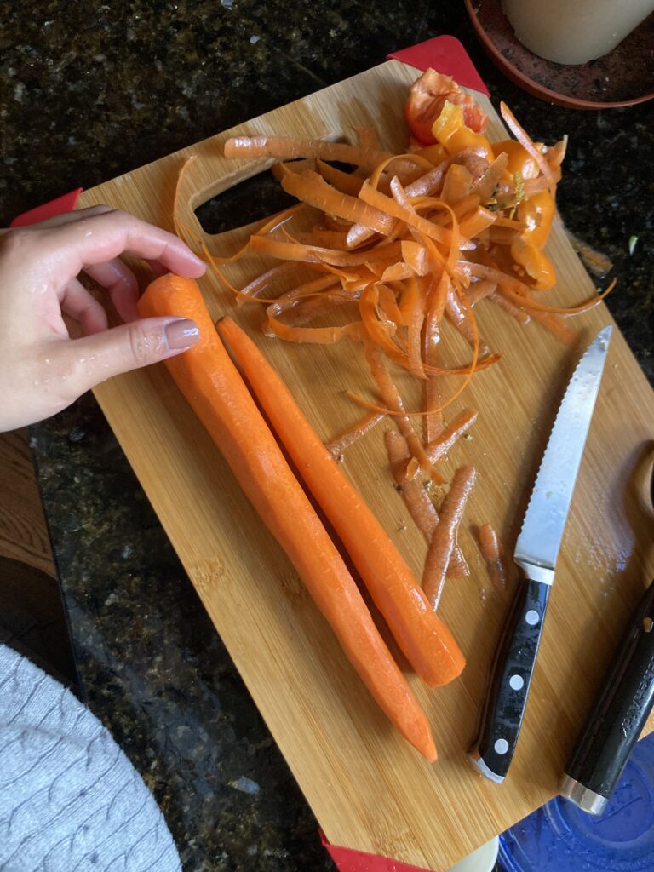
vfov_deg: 63.4
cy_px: 436
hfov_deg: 49.7
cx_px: 327
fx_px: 705
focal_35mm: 28
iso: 250
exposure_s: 1/60
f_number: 1.8
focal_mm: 3.99
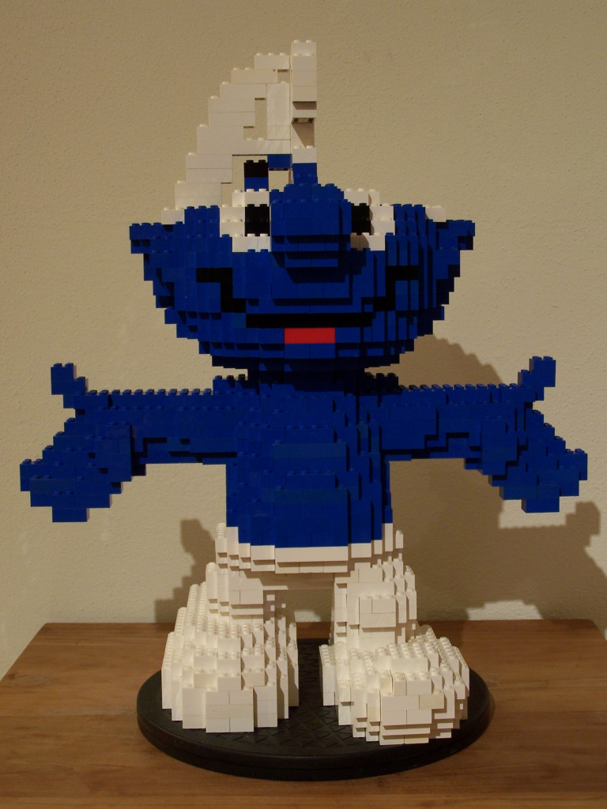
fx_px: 1379
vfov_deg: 32.7
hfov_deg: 24.8
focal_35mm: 59
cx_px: 304
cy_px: 404
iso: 80
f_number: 3.1
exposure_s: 1/2
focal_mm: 9.8
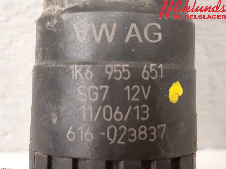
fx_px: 170
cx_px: 113
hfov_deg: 67.3
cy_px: 84
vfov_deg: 53.1
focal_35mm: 26
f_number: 1.7
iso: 320
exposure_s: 1/25
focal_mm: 3.93
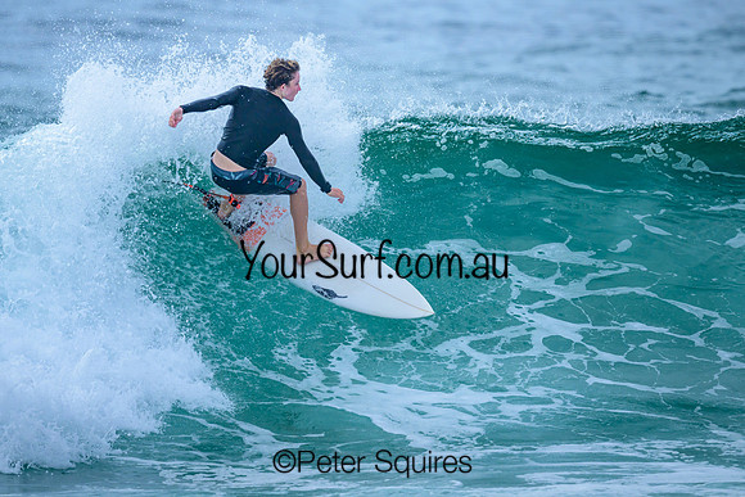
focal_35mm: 1013
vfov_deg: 1.4
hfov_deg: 2.0
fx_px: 20959
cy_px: 188
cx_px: 314
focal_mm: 800
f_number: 6.3
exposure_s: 1/3200
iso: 450
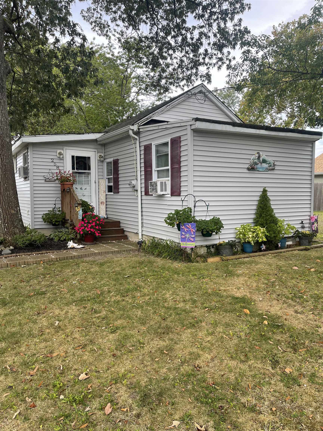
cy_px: 216
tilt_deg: -3.7
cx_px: 162
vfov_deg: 69.4
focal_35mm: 25
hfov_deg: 54.9
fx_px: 311
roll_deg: -0.7
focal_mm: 5.1
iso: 32
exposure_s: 1/336
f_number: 1.6
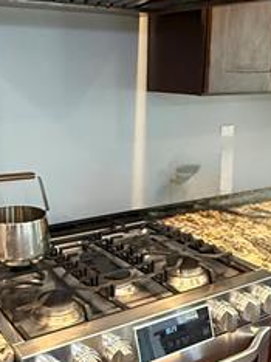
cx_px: 115
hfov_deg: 31.4
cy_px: 210
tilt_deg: -14.3
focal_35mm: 46
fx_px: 481
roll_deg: -0.8
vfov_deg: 41.2
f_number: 2.2
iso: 640
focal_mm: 2.22
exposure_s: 1/60
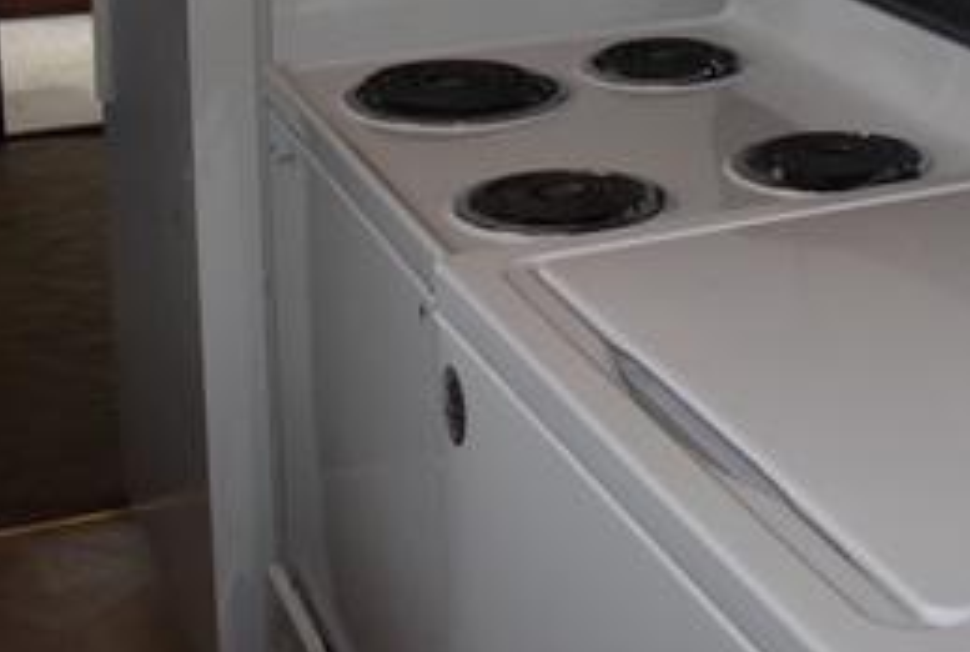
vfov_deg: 17.6
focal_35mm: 74
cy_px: -127
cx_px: 869
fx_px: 1998
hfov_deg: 26.4
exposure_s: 1/200
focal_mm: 20
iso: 800
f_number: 4
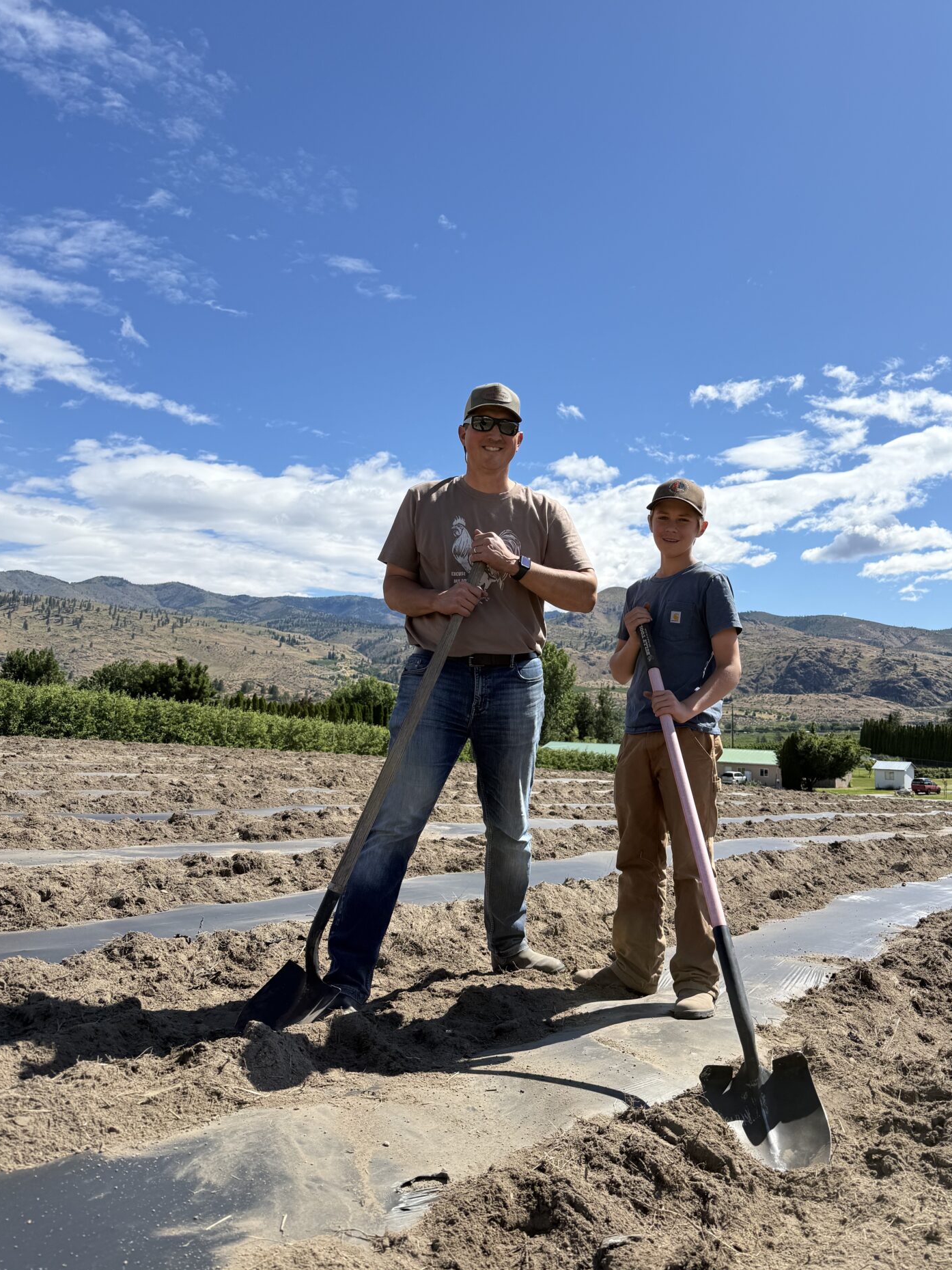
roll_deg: -1.4
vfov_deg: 65.3
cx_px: 532
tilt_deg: +2.2
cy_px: 616
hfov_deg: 51.2
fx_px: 990
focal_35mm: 27
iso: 80
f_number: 1.78
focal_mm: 6.76
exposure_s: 1/5714
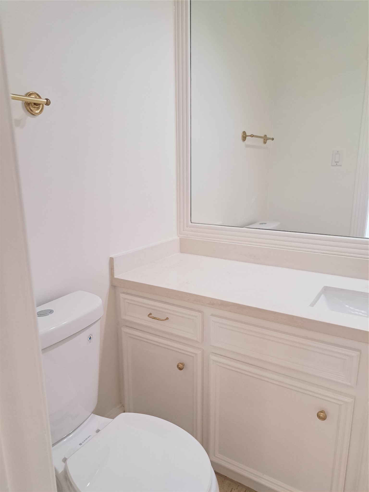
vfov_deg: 71.6
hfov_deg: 56.8
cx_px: 184
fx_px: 341
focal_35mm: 24
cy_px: 246
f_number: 1.8
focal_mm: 5.23
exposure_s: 1/40
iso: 400
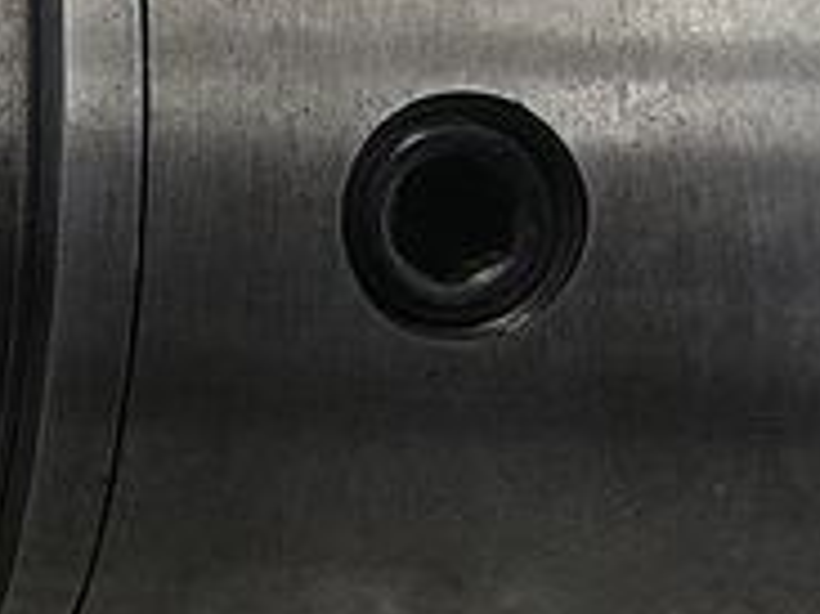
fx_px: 2320
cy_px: 233
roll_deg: -0.9
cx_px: -542
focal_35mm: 98
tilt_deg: -44.4
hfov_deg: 17.3
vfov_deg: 15.1
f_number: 1.8
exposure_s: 1/50
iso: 32
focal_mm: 3.99
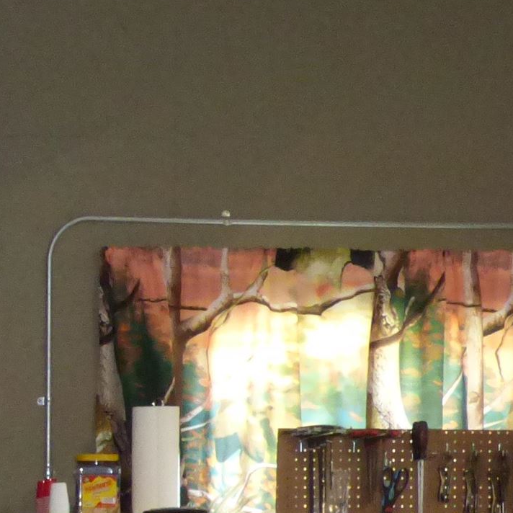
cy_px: 635
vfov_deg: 11.8
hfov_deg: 11.6
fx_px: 2431
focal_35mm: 145
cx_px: -223
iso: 800
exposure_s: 1/60
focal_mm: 6.8
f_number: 3.5
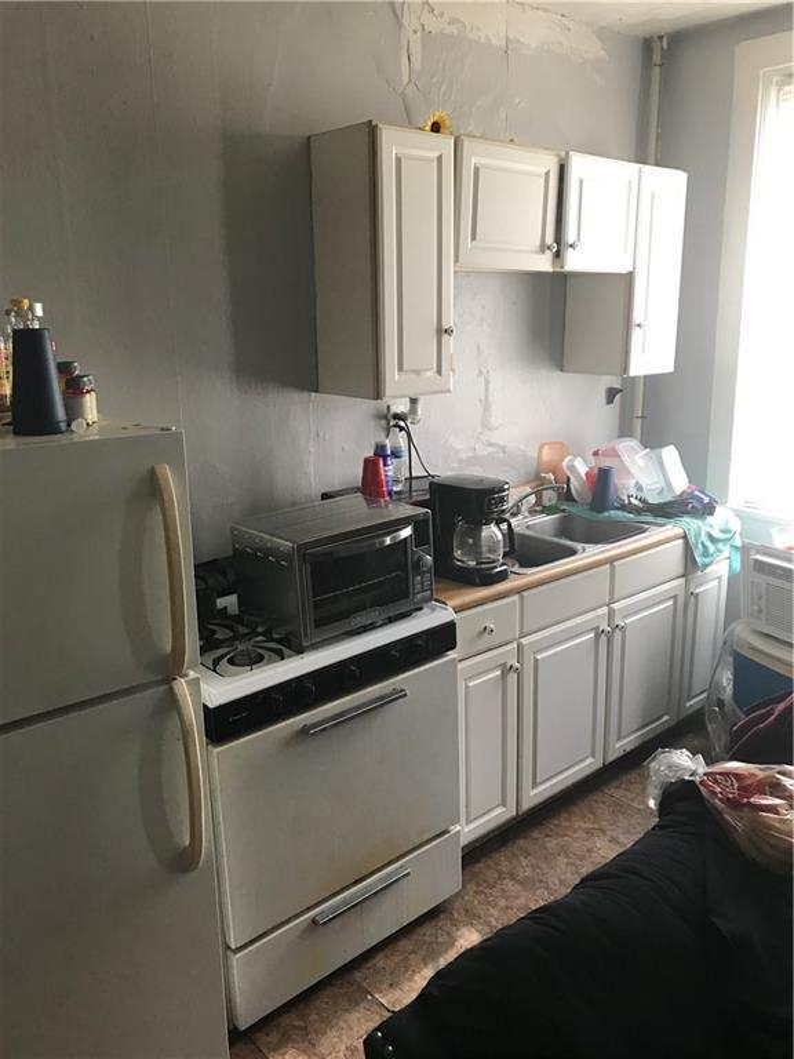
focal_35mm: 28
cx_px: 397
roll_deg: +0.0
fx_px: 856
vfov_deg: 63.4
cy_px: 530
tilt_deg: -13.3
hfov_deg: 49.7
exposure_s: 1/30
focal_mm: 3.99
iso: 32
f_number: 1.8
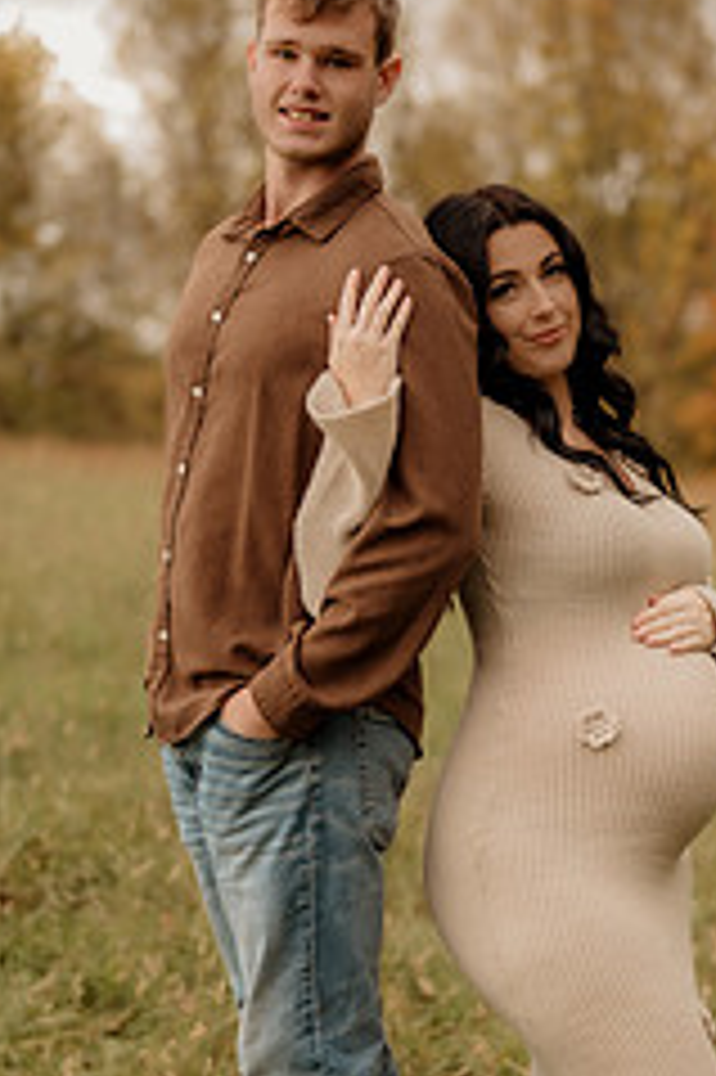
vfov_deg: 21.7
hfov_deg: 14.5
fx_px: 2808
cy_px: 653
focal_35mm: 94
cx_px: 484
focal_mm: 50
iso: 200
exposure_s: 1/320
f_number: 1.8
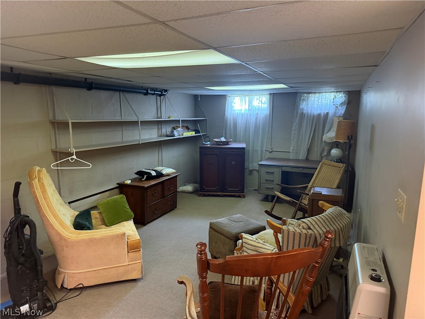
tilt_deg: -7.8
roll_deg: +0.4
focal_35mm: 24
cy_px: 160
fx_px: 295
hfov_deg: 71.6
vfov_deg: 56.8
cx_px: 212
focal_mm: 6.76
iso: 640
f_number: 1.78
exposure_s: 1/40
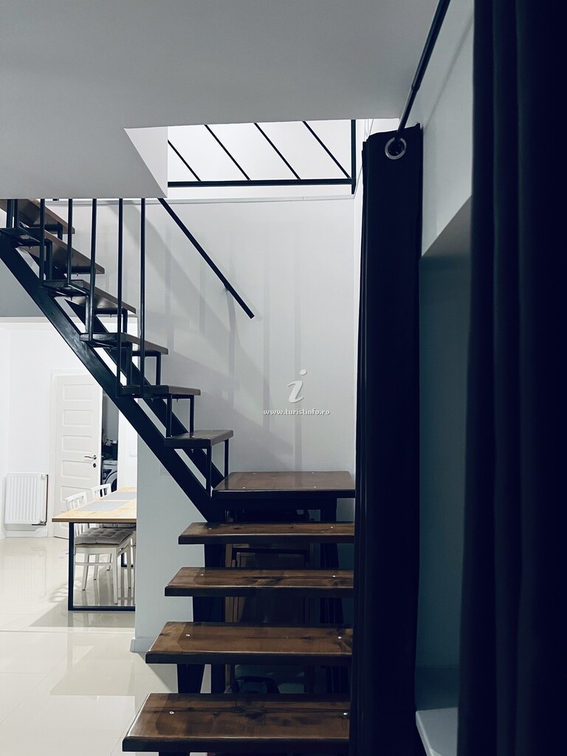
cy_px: 378
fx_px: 568
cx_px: 284
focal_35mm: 26
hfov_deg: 53.1
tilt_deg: +2.4
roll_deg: -0.1
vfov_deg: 67.3
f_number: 1.5
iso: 500
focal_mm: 5.7
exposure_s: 1/33
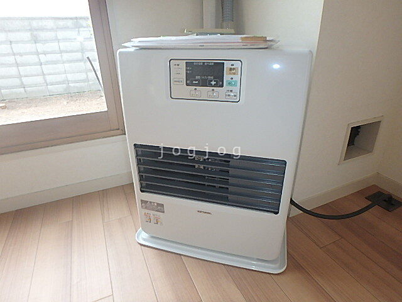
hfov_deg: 79.0
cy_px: 151
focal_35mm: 21
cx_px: 201
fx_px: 244
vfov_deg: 63.4
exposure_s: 1/30
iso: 200
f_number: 3.5
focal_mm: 3.7
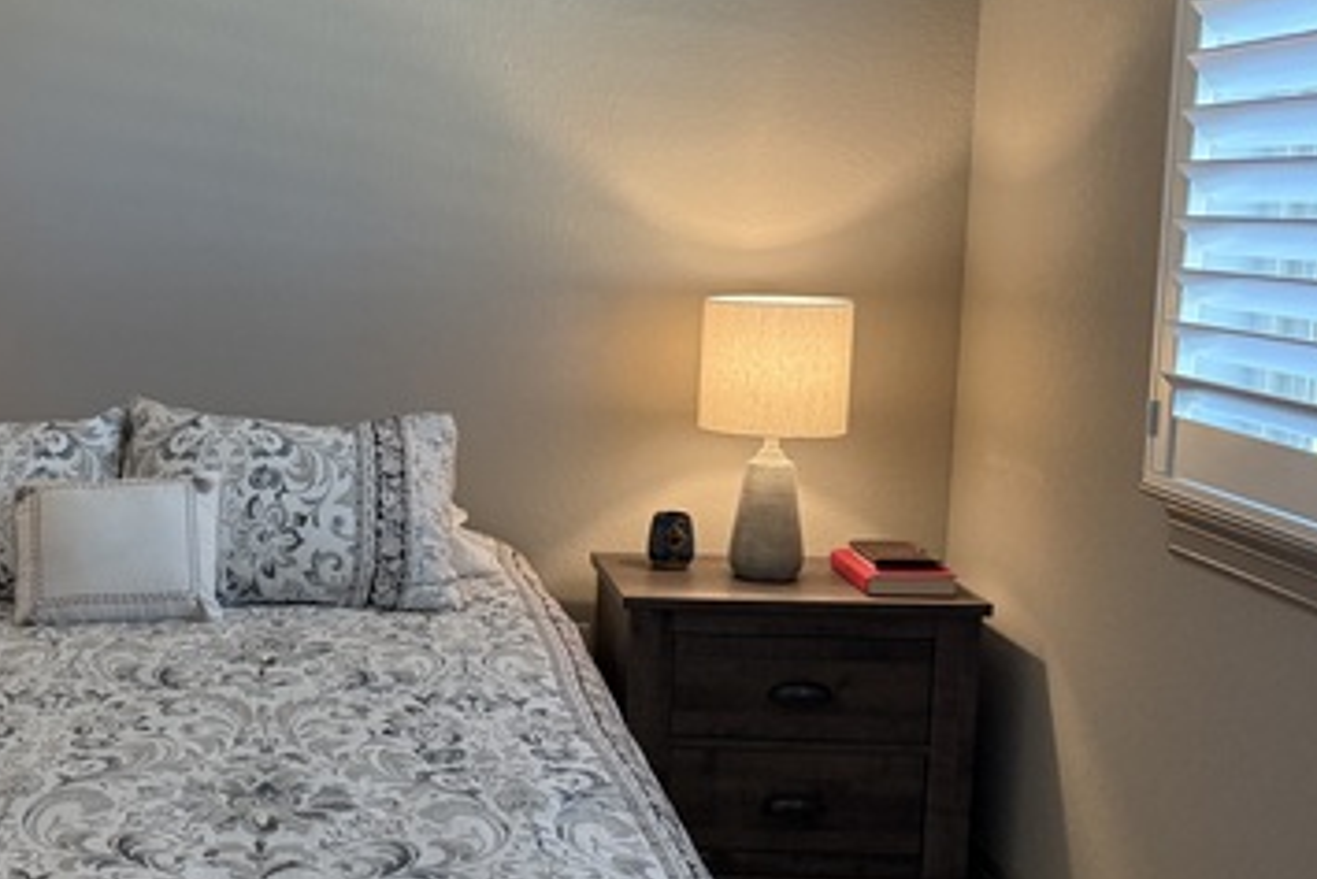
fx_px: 1647
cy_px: 419
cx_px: 178
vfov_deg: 29.9
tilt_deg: -7.1
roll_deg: +0.0
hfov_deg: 40.8
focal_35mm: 45
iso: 320
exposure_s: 1/120
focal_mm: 6.76
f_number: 1.78
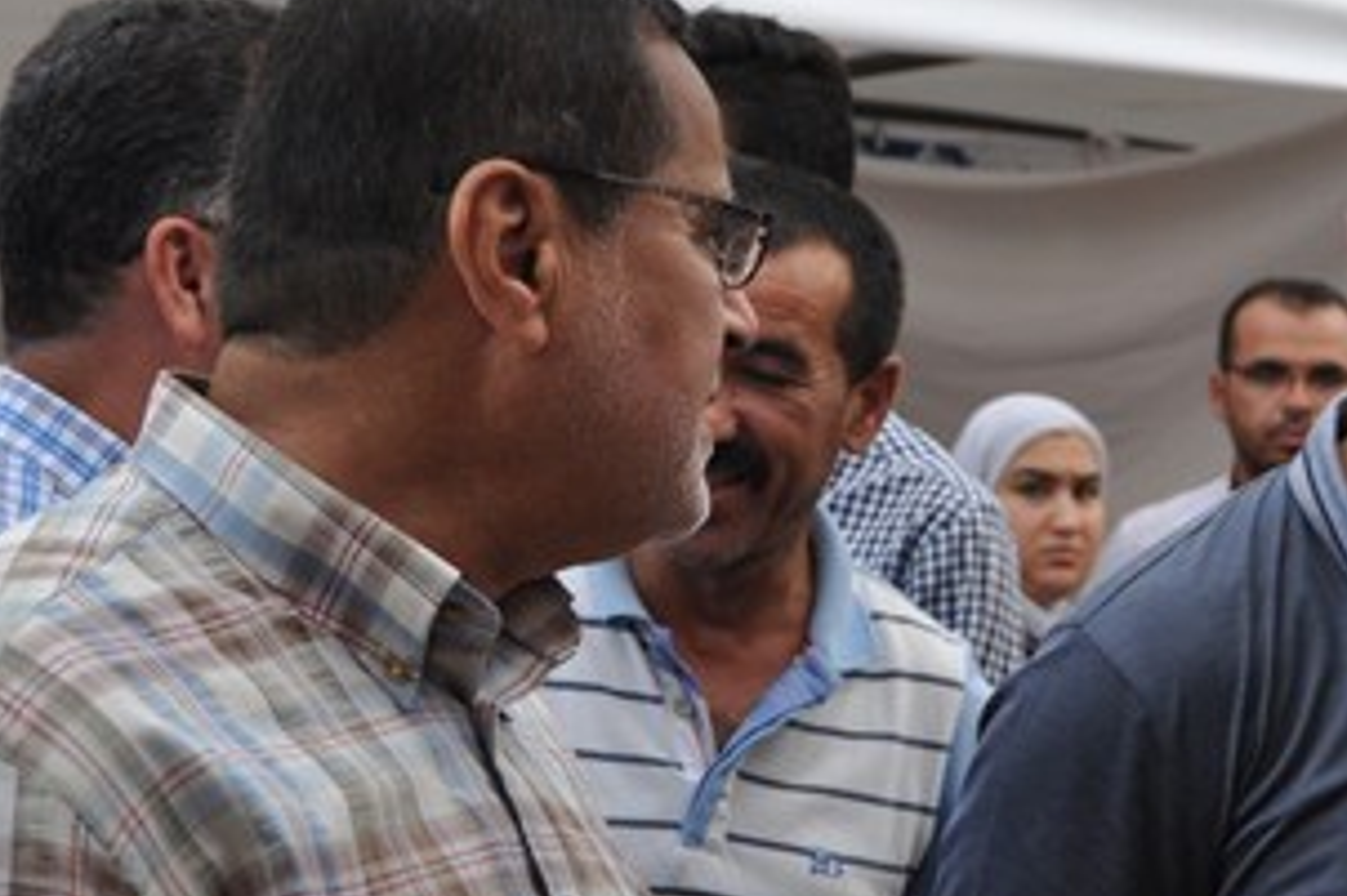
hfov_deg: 18.9
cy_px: 484
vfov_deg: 12.7
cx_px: 781
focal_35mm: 108
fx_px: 4039
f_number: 5.6
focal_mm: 34
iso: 280
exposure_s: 1/125
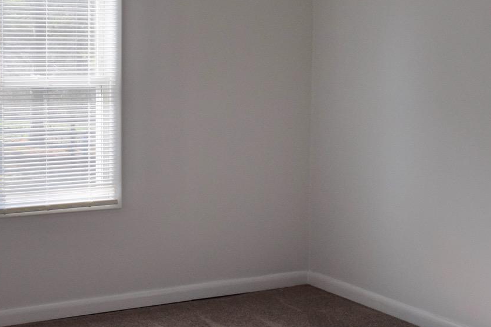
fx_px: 900
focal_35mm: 66
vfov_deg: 20.5
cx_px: 292
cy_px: 115
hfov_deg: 30.4
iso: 400
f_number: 8
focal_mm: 18
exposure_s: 1/250
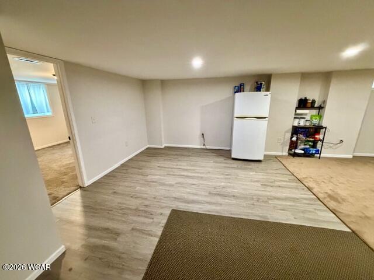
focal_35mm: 14
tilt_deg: -14.1
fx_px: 151
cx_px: 187
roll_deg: +1.1
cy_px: 140
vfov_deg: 85.7
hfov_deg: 102.1
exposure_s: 1/60
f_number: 2.2
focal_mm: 2.22
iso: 800
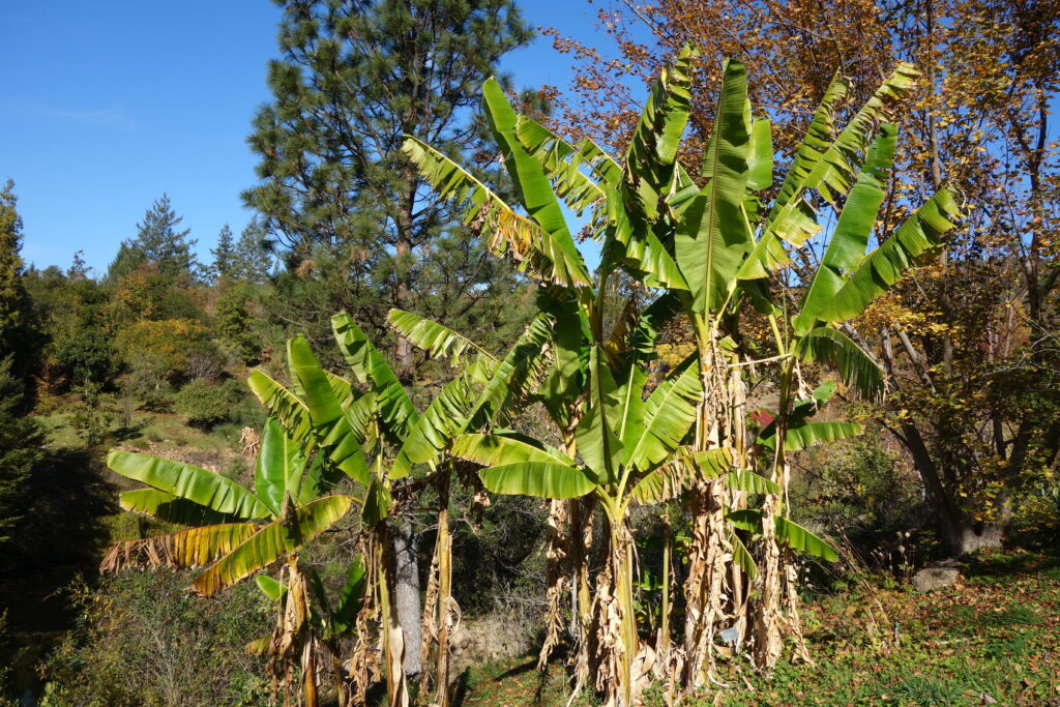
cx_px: 530
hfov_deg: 65.5
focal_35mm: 28
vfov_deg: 46.4
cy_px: 354
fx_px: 825
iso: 125
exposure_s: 1/400
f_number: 5.6
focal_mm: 10.4
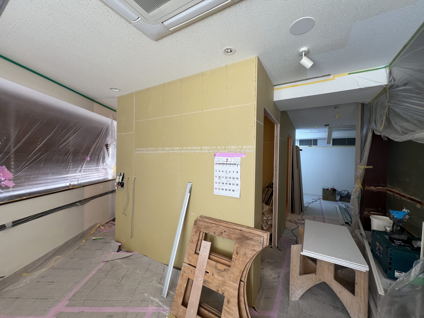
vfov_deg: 89.9
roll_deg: -0.9
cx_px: 212
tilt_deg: -0.1
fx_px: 159
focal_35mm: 13
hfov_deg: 106.2
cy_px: 159
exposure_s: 1/99
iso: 50
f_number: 1.8
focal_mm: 1.57
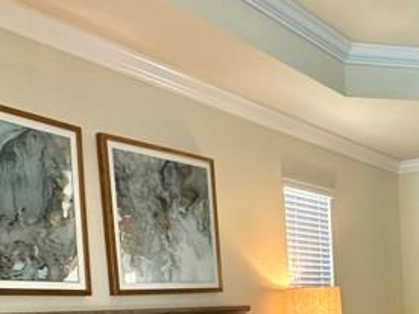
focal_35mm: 52
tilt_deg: -4.7
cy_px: 353
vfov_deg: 25.7
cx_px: 364
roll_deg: +2.8
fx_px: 629
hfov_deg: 35.0
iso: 320
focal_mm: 2.22
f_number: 2.2
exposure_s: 1/60
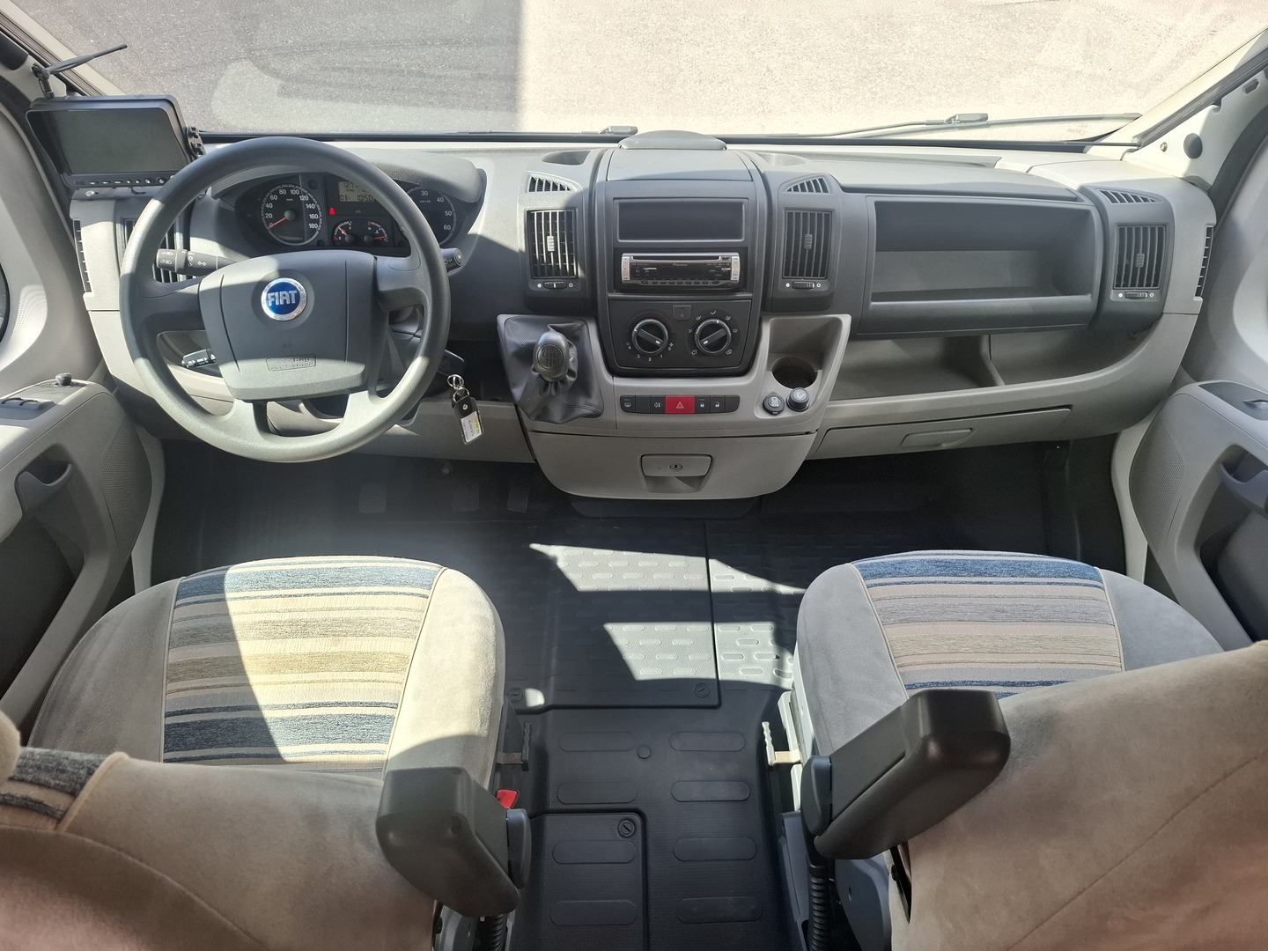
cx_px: 634
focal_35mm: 23
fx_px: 843
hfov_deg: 73.9
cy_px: 476
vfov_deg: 58.9
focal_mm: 5.54
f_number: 1.8
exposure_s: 1/206
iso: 50
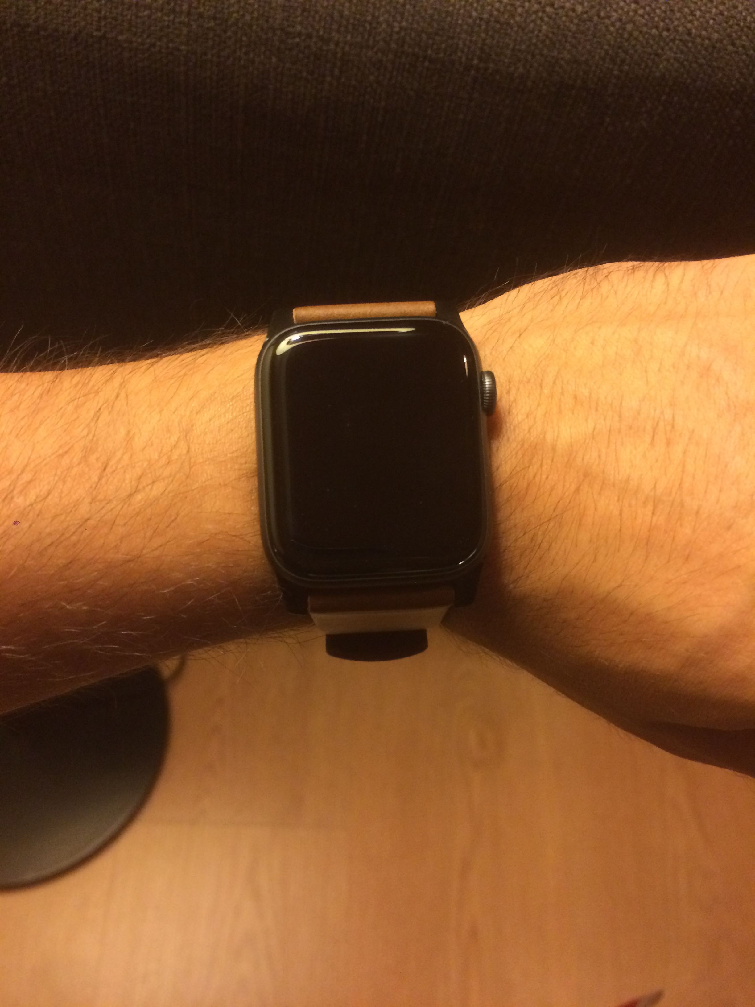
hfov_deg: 48.2
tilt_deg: -56.6
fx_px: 843
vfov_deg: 61.7
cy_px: 504
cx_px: 378
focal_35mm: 29
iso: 320
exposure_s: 1/17
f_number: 2.2
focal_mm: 4.15
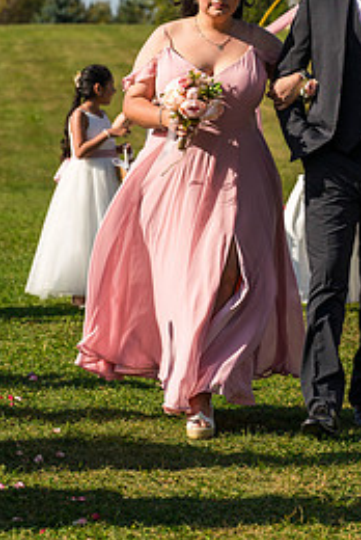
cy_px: 98
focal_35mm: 159
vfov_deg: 12.8
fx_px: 2385
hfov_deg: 8.6
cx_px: 288
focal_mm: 92
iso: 250
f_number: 5
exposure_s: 1/1600
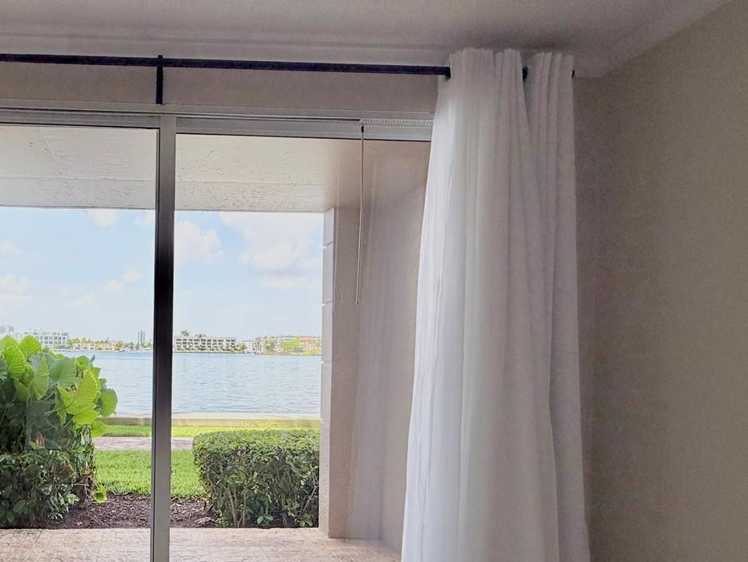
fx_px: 519
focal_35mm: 24
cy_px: 354
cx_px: 171
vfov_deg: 56.1
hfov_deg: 66.3
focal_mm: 2.22
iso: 40
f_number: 2.2
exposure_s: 1/770
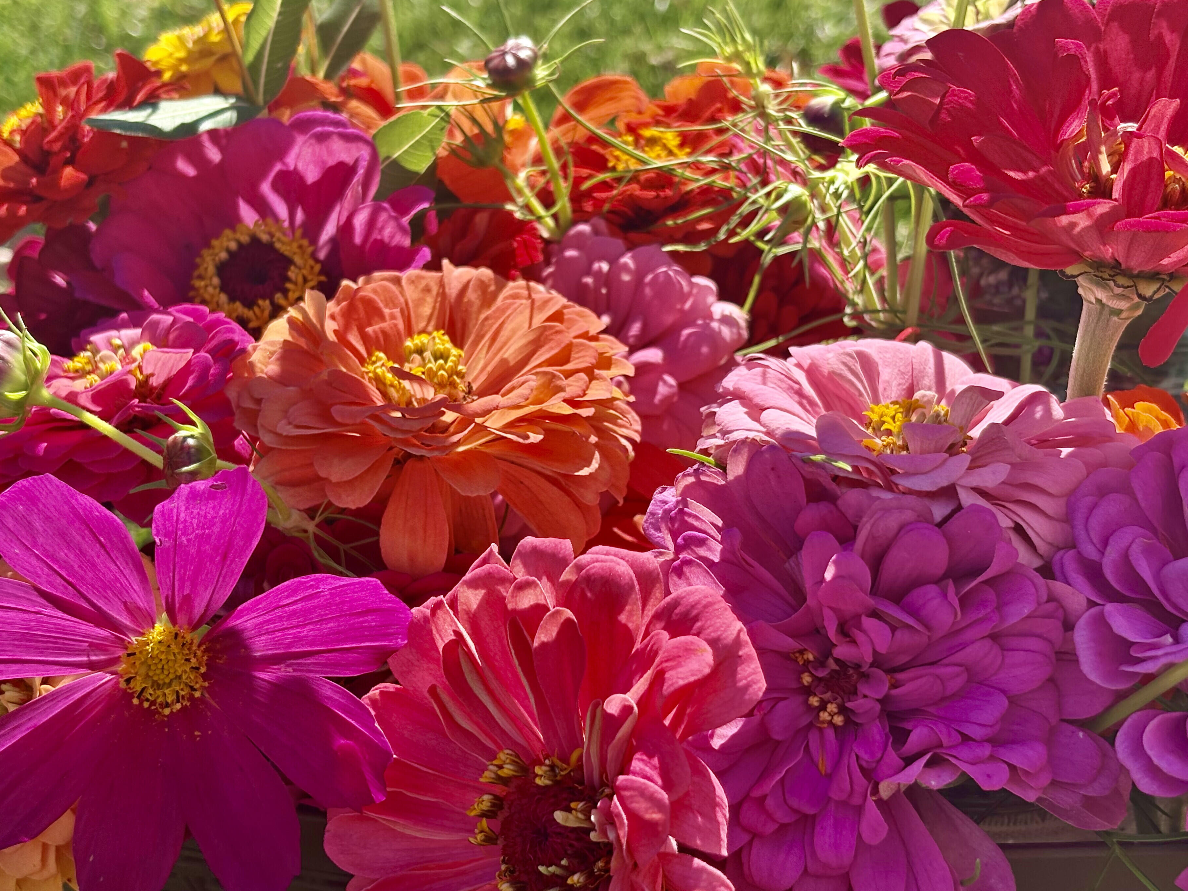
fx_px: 1990
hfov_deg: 33.2
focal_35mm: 58
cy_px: 417
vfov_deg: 25.2
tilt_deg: -26.0
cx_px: 580
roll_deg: +5.7
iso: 32
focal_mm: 5.96
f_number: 1.6
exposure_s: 1/1553
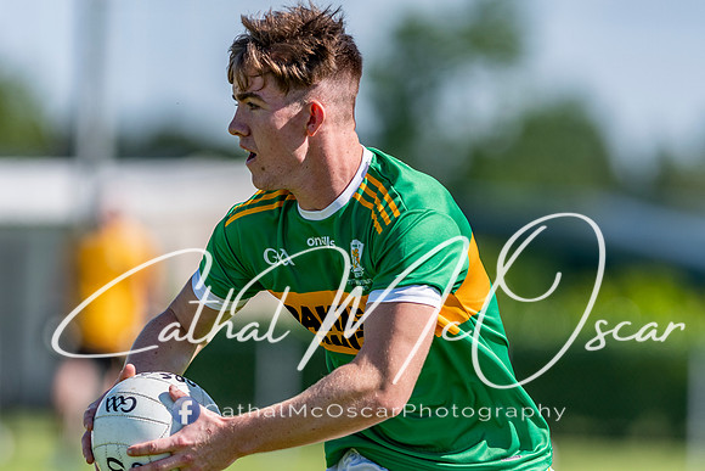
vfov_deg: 3.1
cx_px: 352
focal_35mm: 450
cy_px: 236
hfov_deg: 4.6
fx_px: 8814
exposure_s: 1/2000
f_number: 2.8
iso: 100
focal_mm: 300
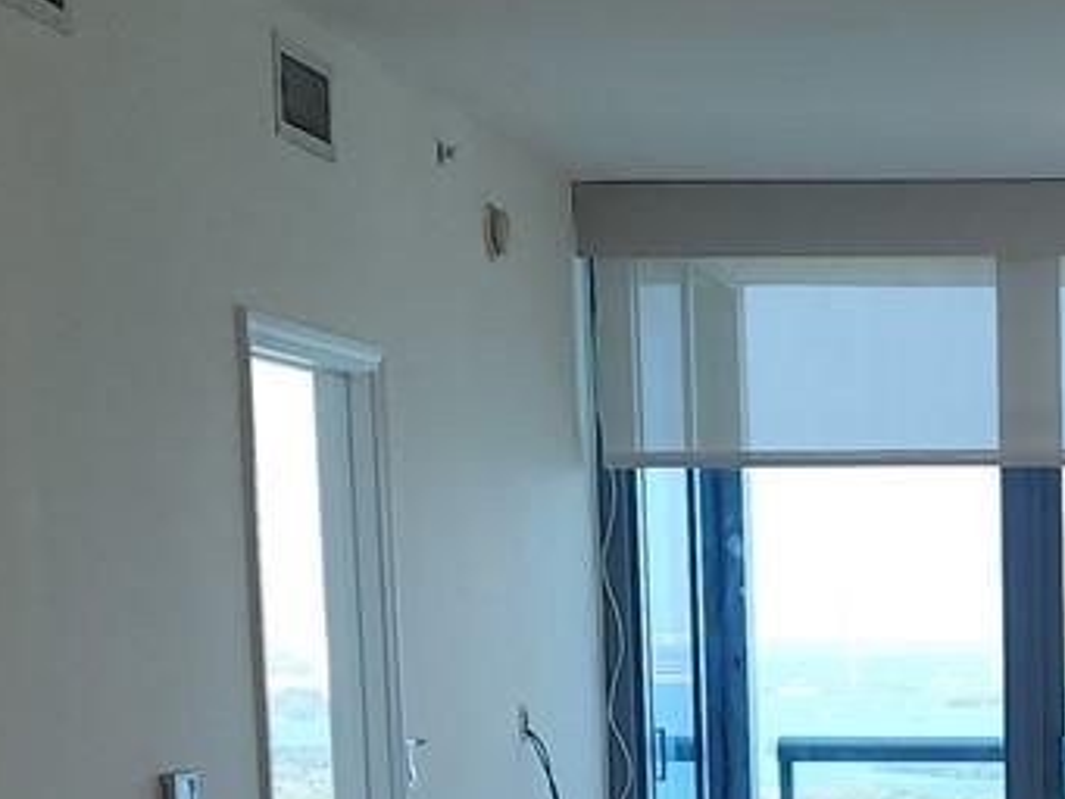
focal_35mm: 108
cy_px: 1061
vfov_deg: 13.2
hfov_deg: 17.5
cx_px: 1231
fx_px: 3324
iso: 12
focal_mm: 6.4
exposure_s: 1/120
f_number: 1.8
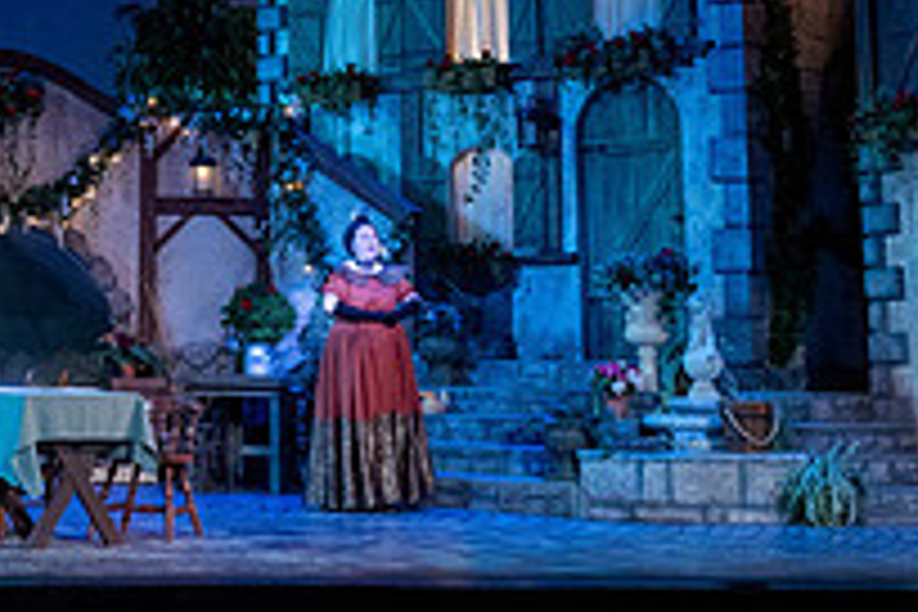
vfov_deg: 14.8
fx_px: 2320
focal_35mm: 91
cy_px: 25
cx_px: 112
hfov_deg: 21.9
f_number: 6.3
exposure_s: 1/160
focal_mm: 32
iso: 1600
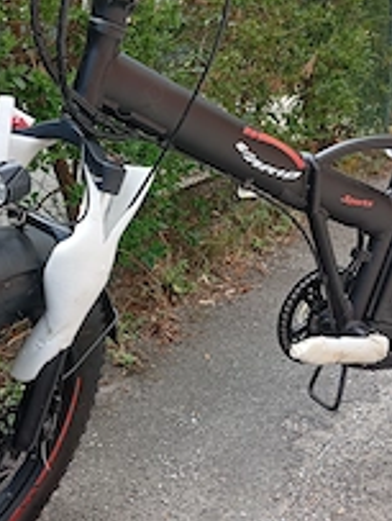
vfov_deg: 34.9
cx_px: 133
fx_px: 828
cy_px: 280
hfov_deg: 26.5
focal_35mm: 55
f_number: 1.8
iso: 108
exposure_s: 1/146
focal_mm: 4.22
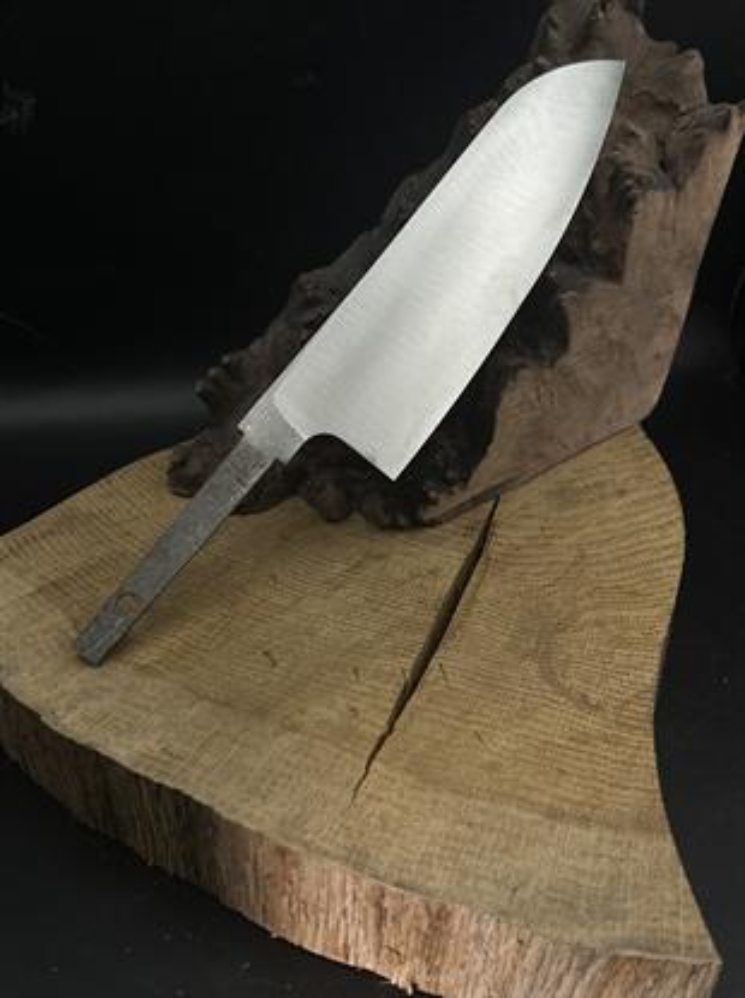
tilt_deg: -42.0
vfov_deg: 71.7
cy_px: 499
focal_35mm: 24
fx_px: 690
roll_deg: -0.6
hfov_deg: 56.7
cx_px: 372
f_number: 1.78
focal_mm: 6.86
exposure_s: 1/100
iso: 200
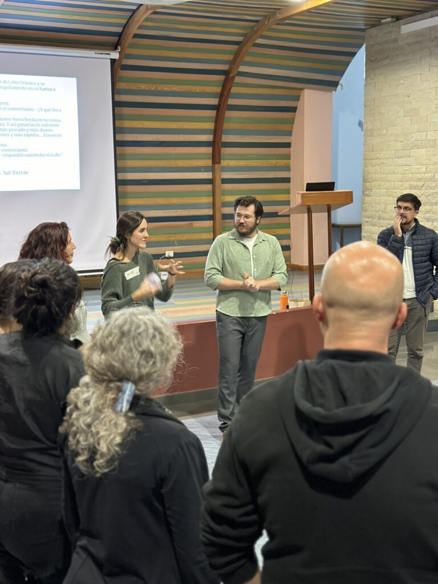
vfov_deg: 39.7
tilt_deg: -6.9
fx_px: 810
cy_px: 292
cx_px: 219
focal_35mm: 48
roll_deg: -0.3
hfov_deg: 30.3
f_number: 1.78
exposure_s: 1/33
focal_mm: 6.86
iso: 500
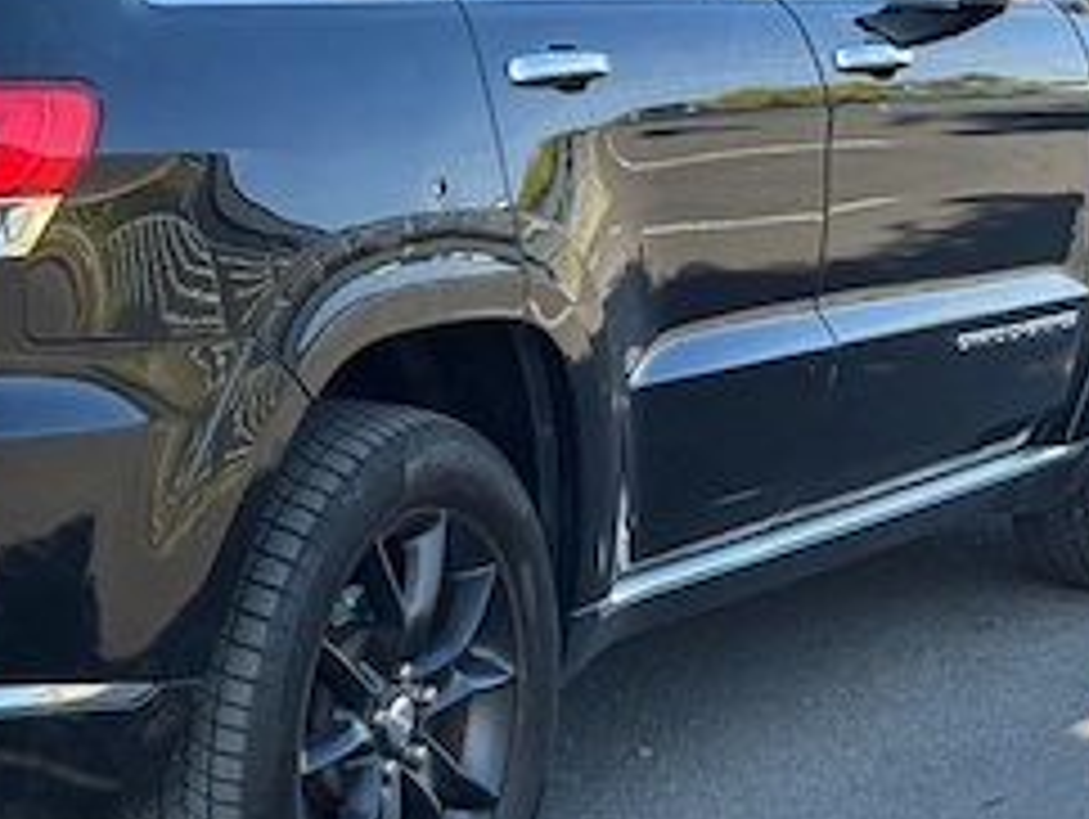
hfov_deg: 16.3
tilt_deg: -6.4
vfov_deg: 12.4
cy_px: 153
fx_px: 3747
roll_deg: -0.8
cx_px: 130
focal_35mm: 119
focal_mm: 6.76
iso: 64
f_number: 1.78
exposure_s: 1/739
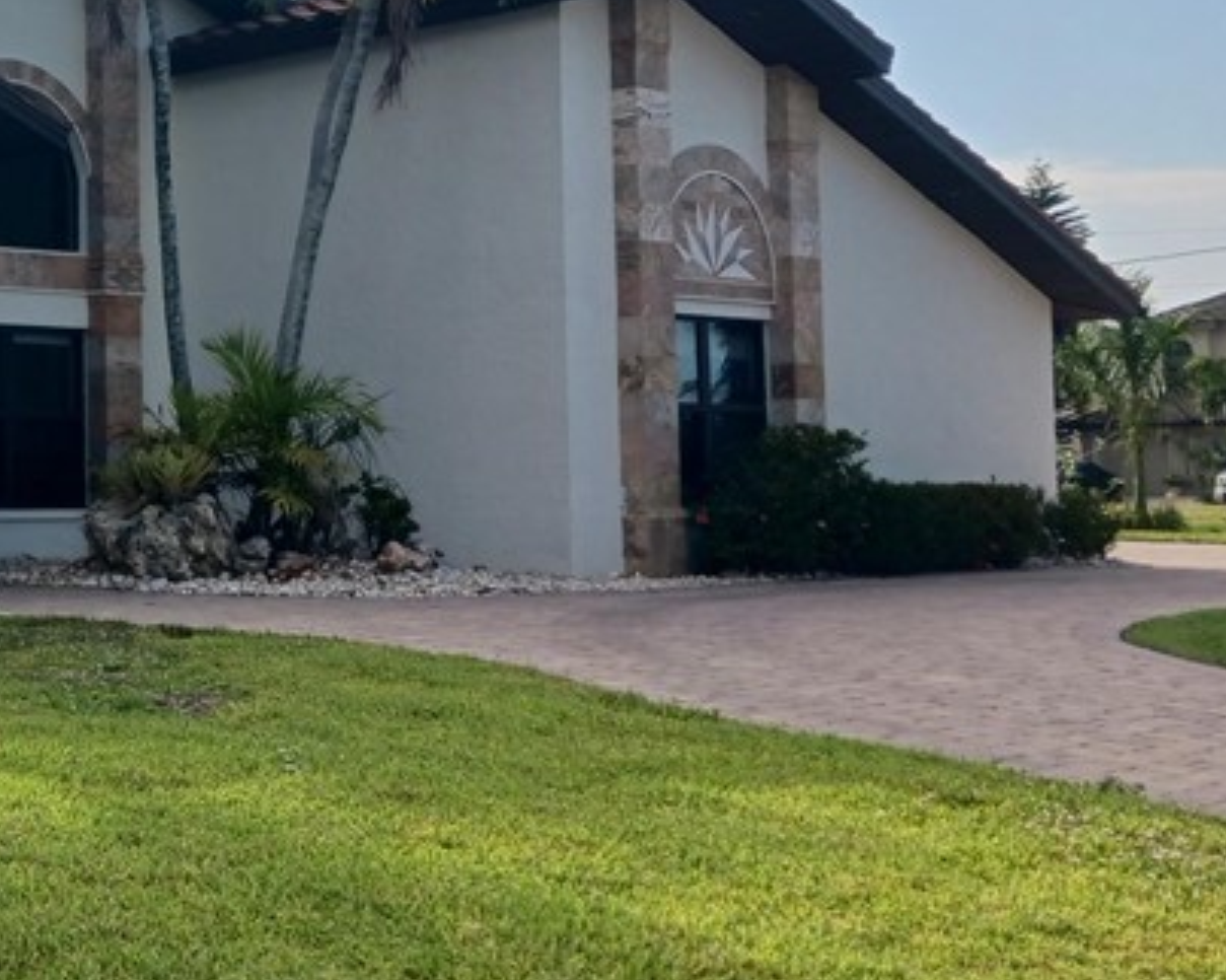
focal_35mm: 67
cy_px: 329
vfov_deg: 22.7
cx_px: -210
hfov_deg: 25.6
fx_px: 2430
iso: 20
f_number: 1.8
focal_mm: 4
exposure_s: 1/378
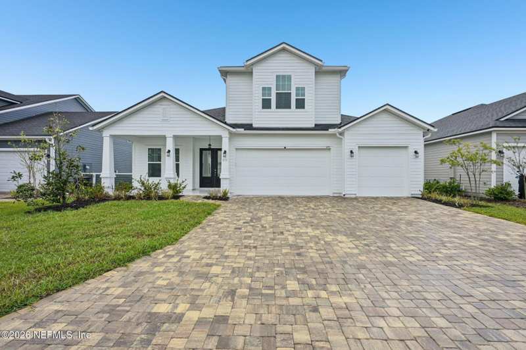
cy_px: 175
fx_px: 234
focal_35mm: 16
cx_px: 263
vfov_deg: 73.6
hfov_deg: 96.8
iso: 100
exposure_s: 1/250
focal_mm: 16
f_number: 8
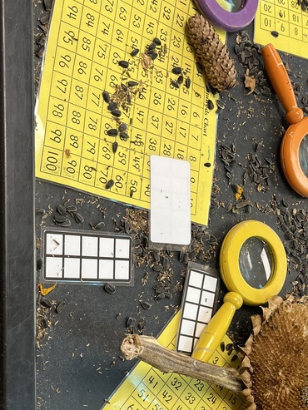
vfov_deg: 35.2
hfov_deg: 26.5
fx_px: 640
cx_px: 248
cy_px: 274
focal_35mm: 54
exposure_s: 1/60
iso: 64
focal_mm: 5.1
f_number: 1.6
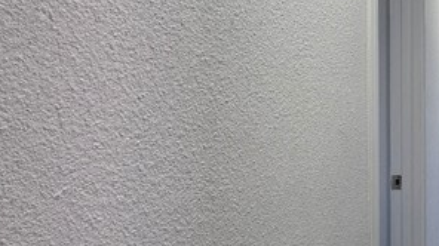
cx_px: 527
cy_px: 108
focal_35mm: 49
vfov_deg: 24.4
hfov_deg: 34.0
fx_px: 570
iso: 160
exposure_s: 1/120
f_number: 1.9
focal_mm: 2.2
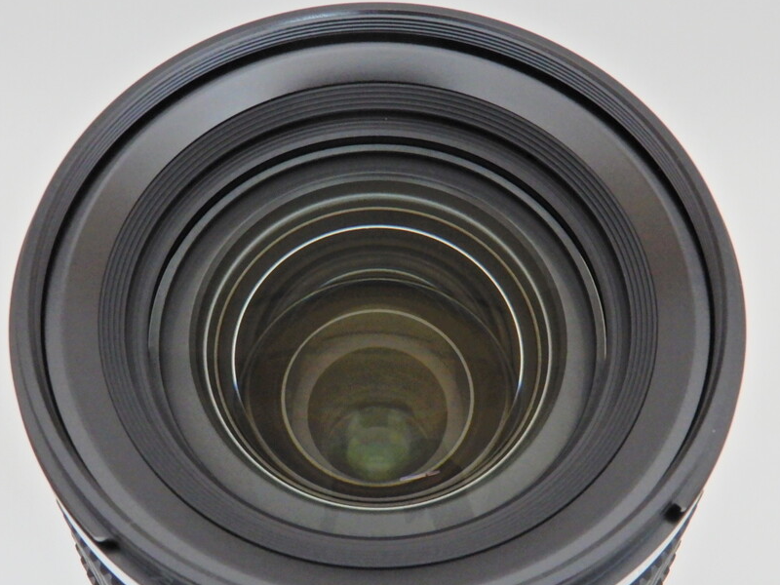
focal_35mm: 63
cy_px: 394
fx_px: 1420
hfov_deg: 30.7
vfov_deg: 23.2
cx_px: 388
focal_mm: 7.5
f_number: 4
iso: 400
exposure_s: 1/30
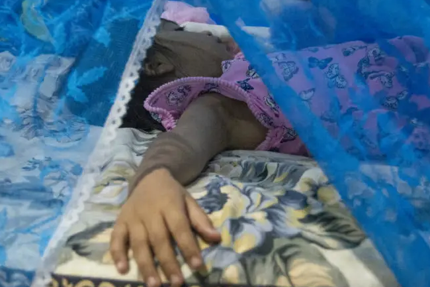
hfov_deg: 31.5
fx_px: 760
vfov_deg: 21.3
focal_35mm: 64
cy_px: 120
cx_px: 191
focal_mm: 31
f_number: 4.2
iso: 4000
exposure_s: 1/160
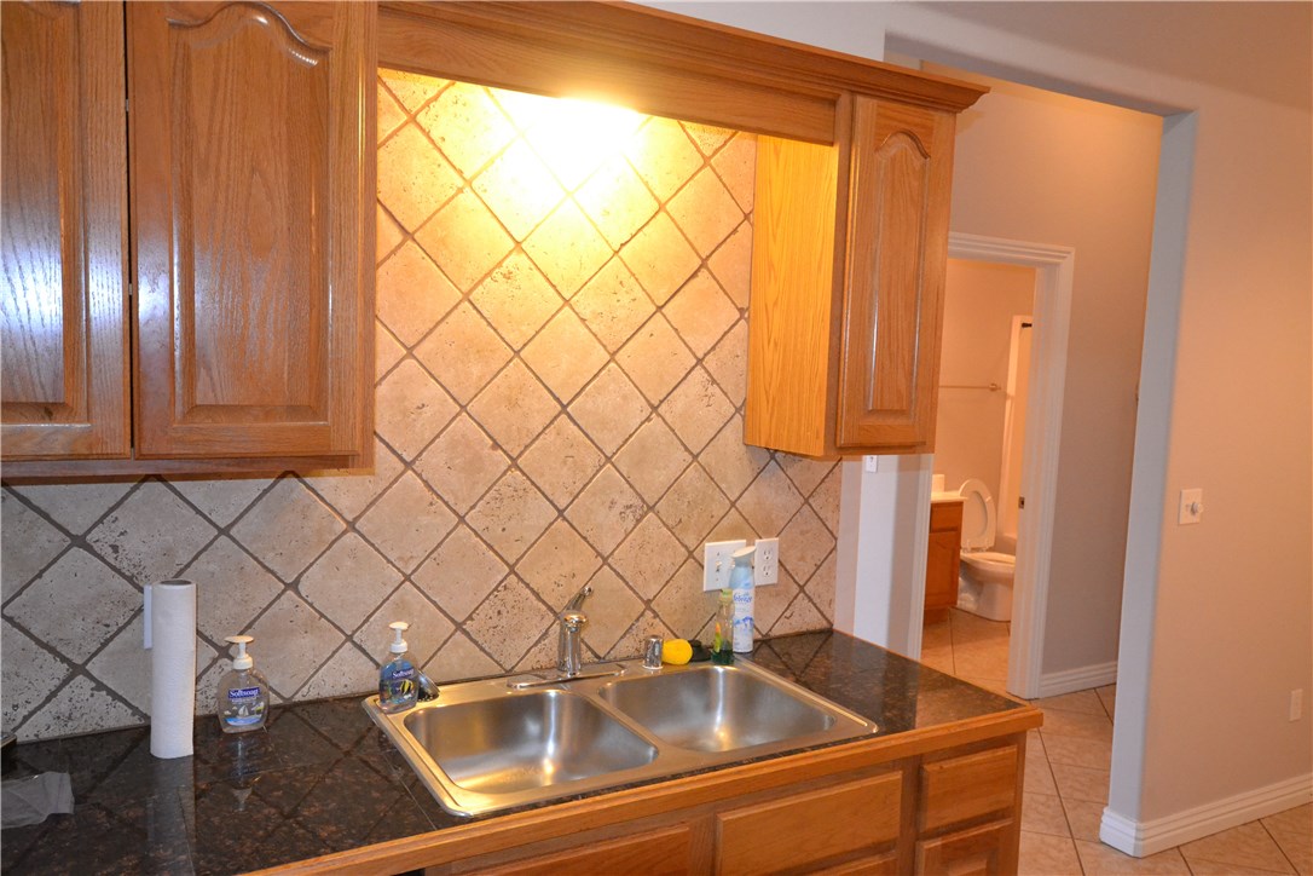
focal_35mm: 27
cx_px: 656
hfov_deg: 67.4
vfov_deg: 47.9
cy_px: 438
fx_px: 985
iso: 2800
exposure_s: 1/60
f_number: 5.3
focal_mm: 18
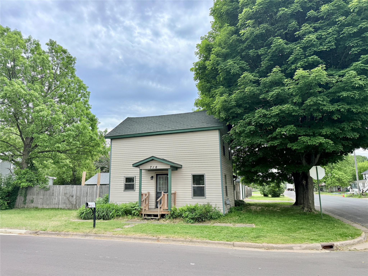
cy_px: 138
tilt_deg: +10.4
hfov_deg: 71.6
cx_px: 184
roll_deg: -0.2
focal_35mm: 24
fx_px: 255
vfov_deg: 56.8
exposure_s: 1/4405
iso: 100
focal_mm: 6.76
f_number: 1.78
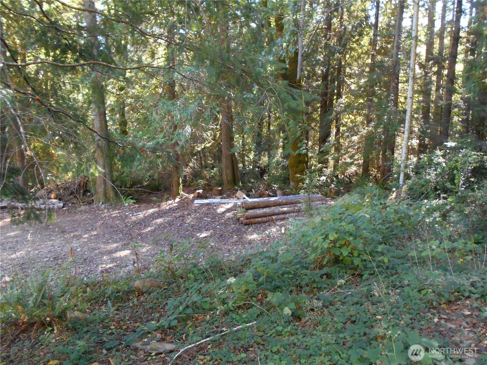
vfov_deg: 49.7
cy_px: 182
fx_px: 394
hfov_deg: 63.4
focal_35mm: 28
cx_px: 244
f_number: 3.4
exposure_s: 1/30
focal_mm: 5.1
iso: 250
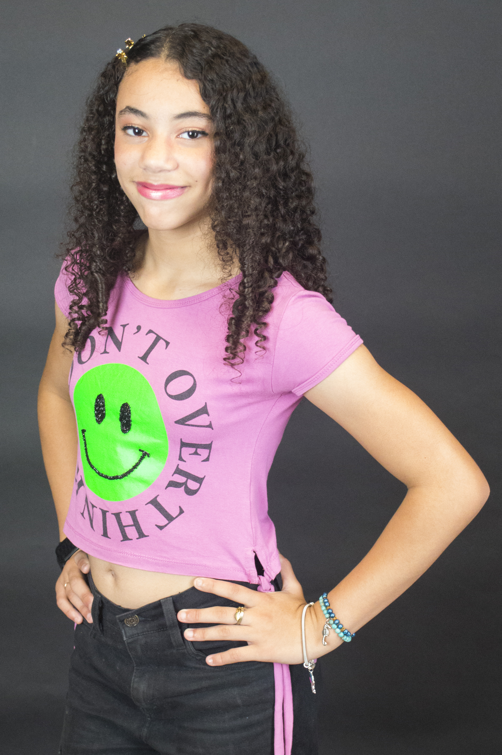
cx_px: 251
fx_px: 1069
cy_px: 378
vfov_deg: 38.9
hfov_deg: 26.4
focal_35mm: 51
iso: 3200
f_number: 5
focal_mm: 34
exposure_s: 1/60
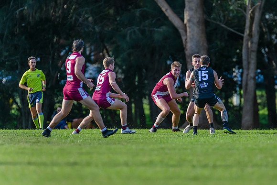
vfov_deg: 2.7
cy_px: 90
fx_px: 3935
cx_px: 181
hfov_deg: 4.0
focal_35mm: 511
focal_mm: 360
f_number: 4
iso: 1600
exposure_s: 1/2500
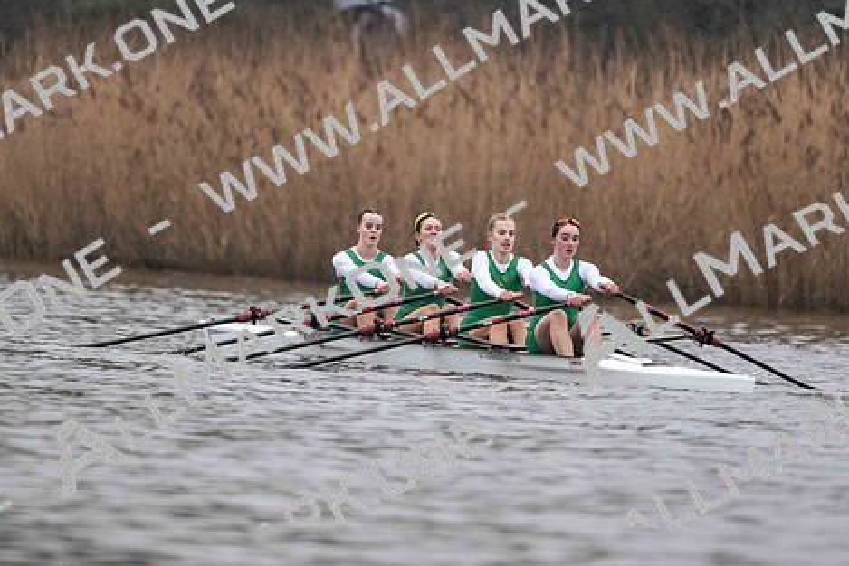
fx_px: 11677
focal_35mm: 495
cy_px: 218
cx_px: 424
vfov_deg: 2.8
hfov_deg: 4.2
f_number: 4.5
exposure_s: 1/1600
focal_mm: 400
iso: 5000
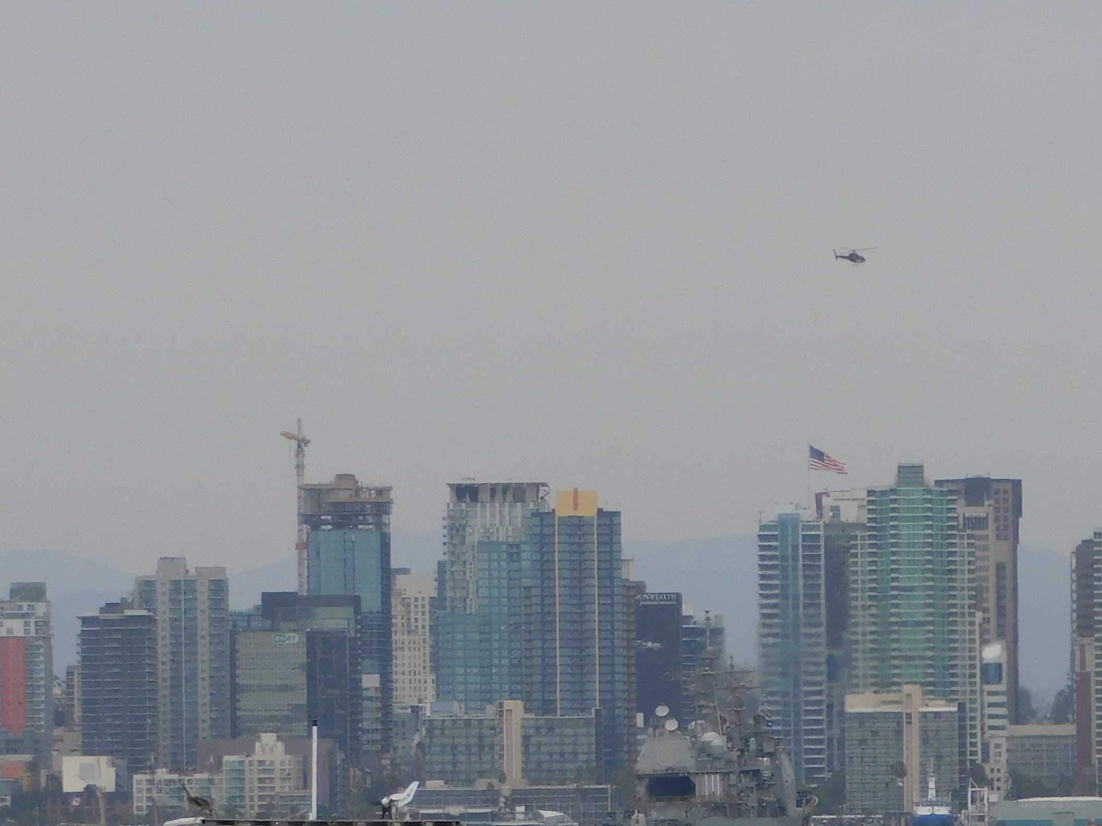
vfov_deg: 3.4
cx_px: 1165
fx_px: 14038
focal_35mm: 441
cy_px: 779
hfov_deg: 4.5
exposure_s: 1/500
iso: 125
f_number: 5.4
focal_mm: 35.9
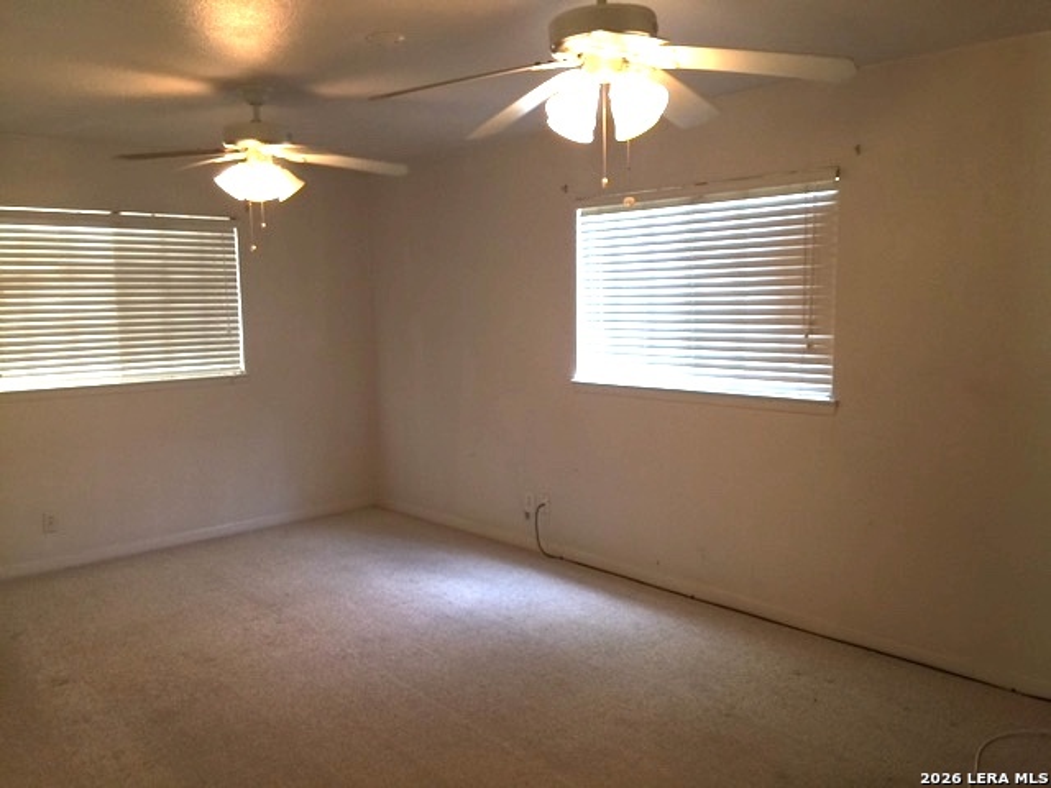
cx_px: 526
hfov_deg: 61.7
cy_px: 394
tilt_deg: -6.7
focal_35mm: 29
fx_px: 880
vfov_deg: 48.2
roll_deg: +0.5
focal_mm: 4.15
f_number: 2.2
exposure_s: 1/15
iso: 40
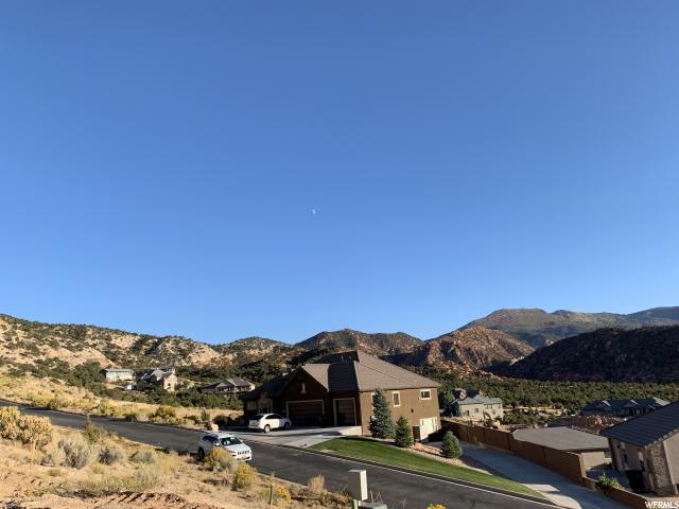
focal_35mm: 26
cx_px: 340
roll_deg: +2.8
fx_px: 510
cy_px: 254
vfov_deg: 53.1
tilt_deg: +17.2
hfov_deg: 67.3
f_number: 1.8
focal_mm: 4.25
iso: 25
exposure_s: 1/1406
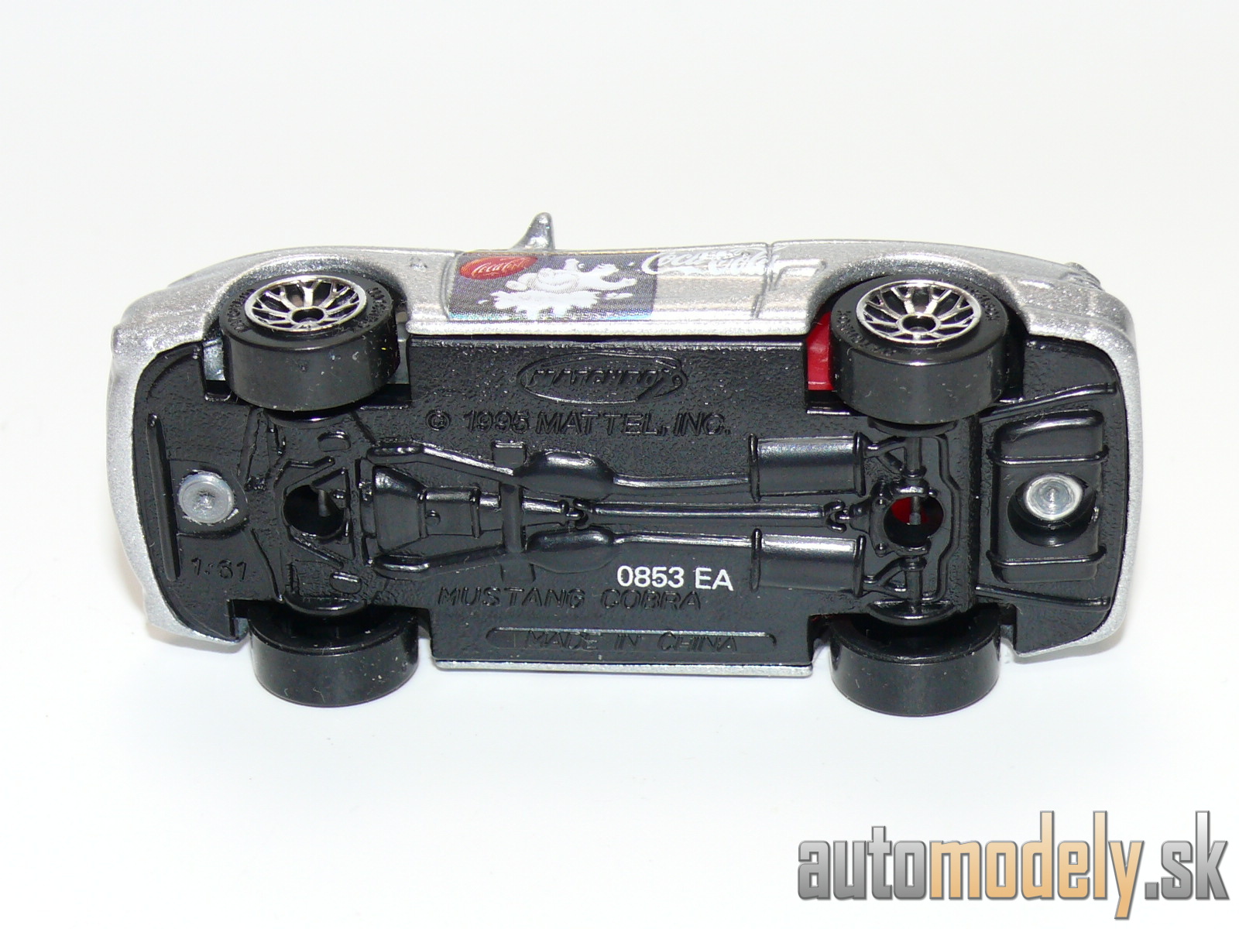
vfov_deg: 14.4
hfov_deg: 19.1
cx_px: 620
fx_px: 3687
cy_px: 464
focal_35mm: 103
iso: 100
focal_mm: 13.5
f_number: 4
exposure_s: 1/30
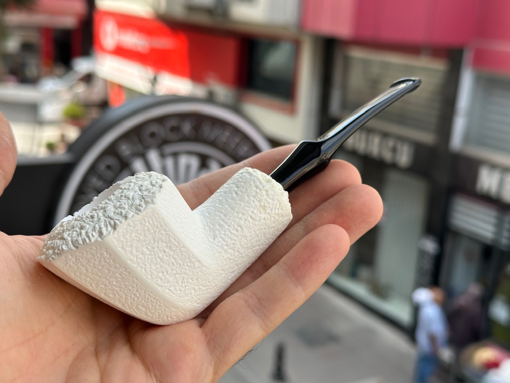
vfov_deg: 30.3
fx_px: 707
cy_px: 192
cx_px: 255
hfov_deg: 39.7
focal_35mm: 48
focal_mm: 6.86
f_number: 1.78
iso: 64
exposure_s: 1/919
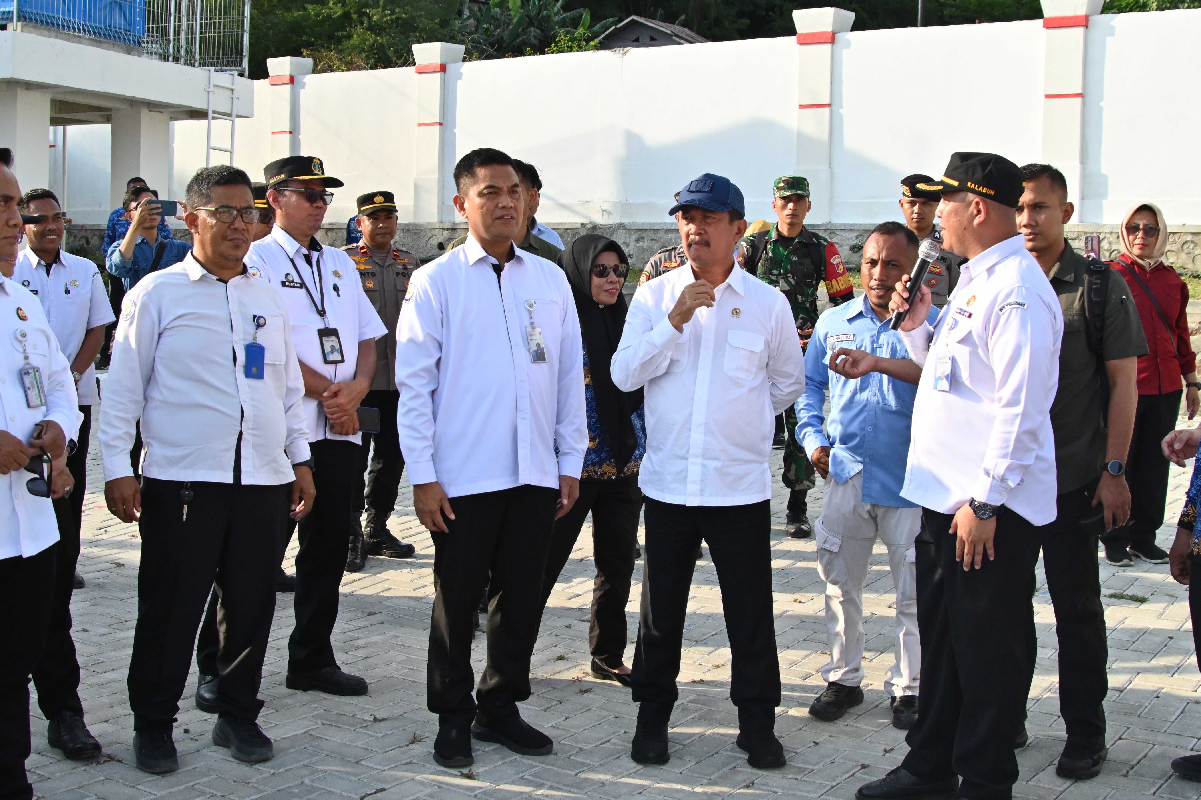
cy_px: 400
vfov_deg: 29.8
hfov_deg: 43.6
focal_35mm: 45
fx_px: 1500
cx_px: 600
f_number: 6.3
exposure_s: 1/1600
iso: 1000
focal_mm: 30
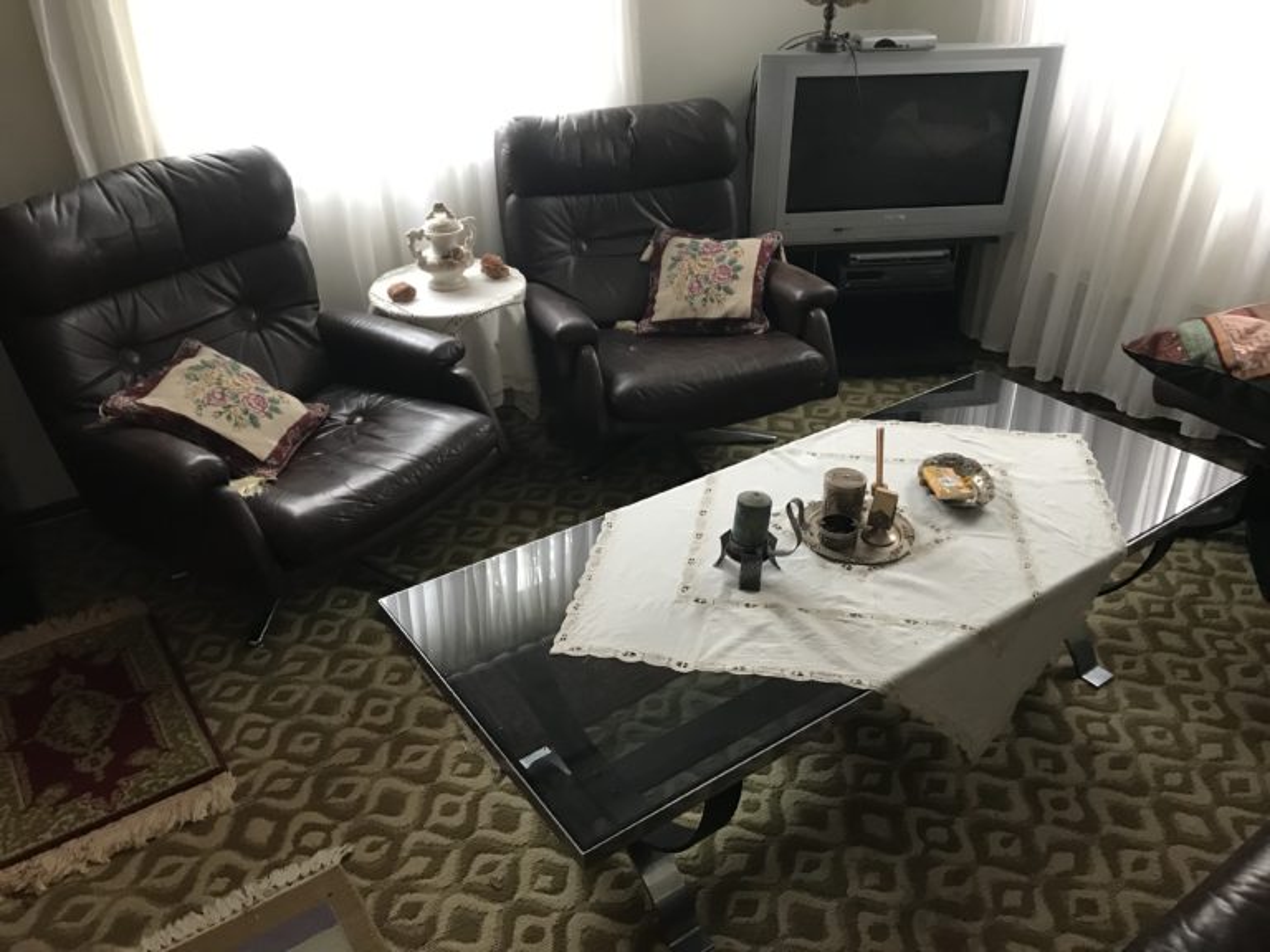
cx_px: 635
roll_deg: +1.0
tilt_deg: -29.6
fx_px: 1027
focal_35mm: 28
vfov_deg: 49.7
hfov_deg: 63.4
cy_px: 476
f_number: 1.8
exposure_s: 1/17
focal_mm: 3.99
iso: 100
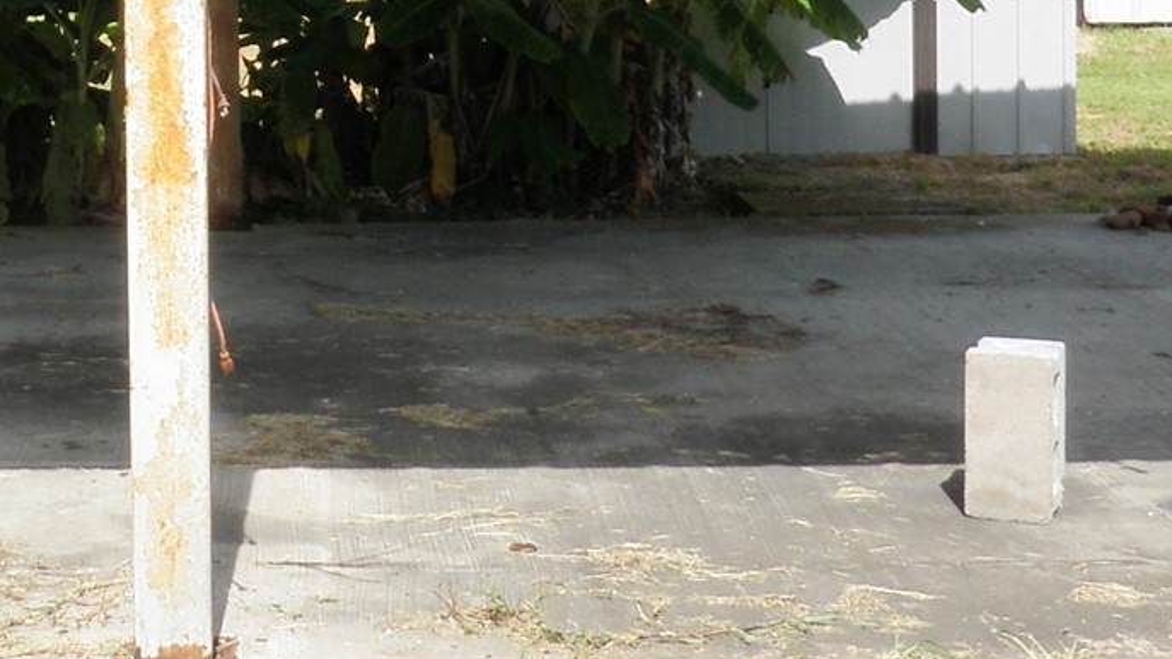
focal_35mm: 91
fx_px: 2827
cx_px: 55
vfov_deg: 13.0
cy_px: -85
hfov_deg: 22.7
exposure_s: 1/200
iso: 50
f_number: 5
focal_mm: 5
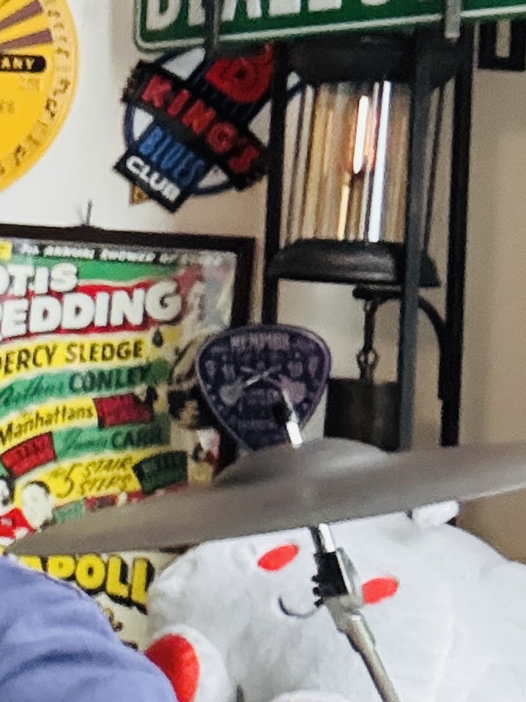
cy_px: 391
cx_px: -357
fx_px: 2108
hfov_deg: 13.1
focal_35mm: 104
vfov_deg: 18.9
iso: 500
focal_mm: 2.69
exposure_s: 1/30
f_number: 1.9
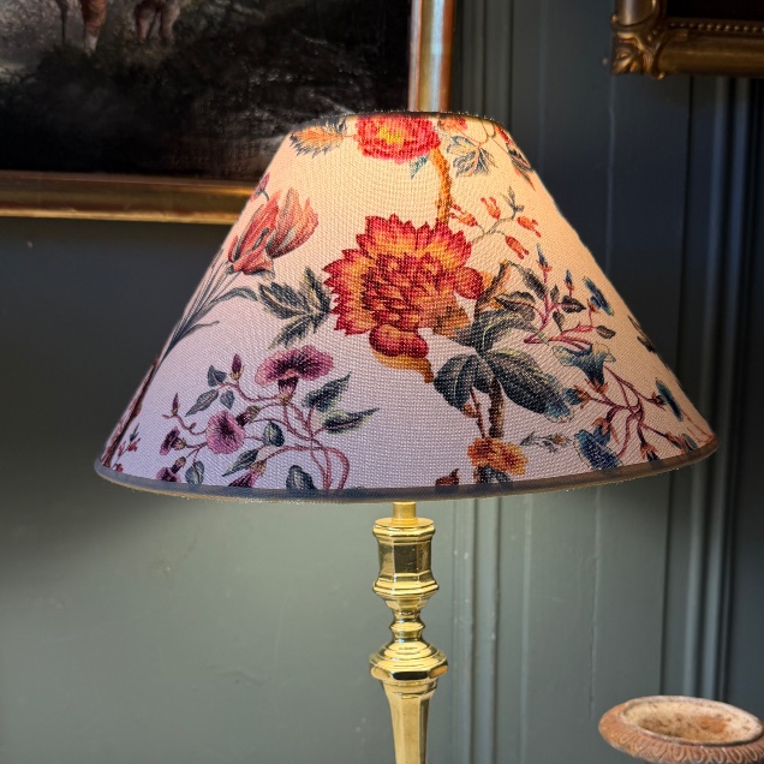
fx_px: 999
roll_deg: -0.1
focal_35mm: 40
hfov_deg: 41.8
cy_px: 541
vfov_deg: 41.0
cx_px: 413
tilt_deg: -11.0
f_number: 1.78
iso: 50
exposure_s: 1/100
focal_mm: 6.76
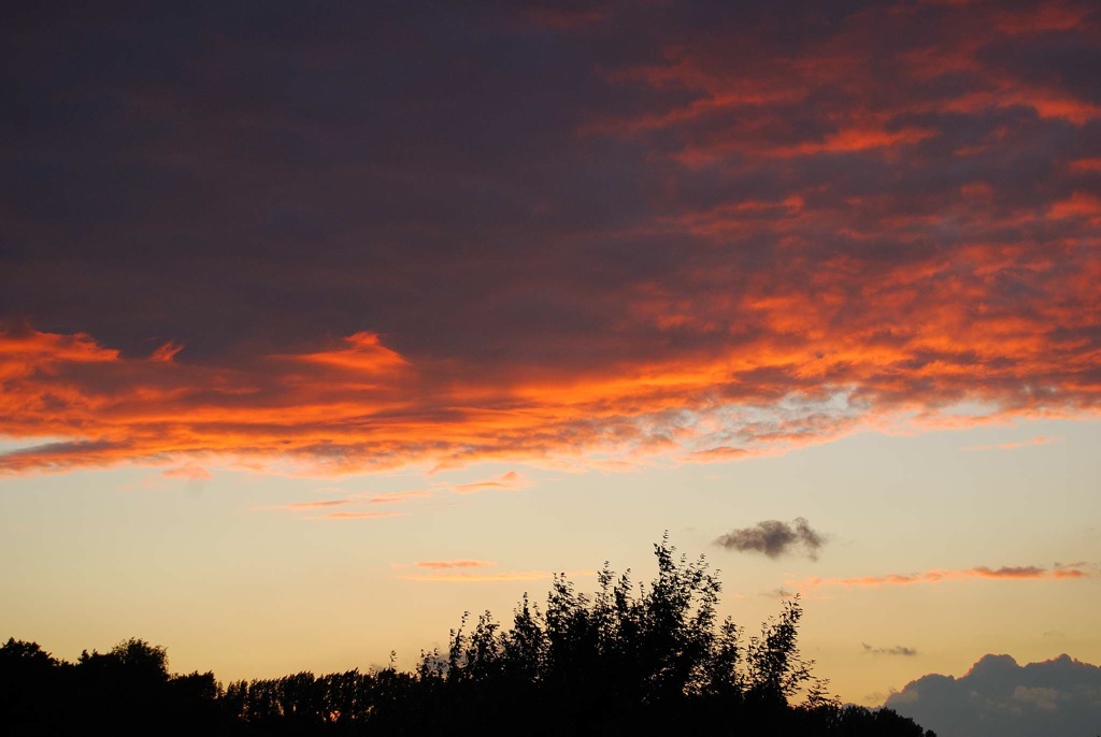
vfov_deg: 16.6
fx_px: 2527
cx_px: 550
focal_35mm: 82
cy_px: 368
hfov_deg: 24.6
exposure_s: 1/100
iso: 200
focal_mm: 55
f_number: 5.6
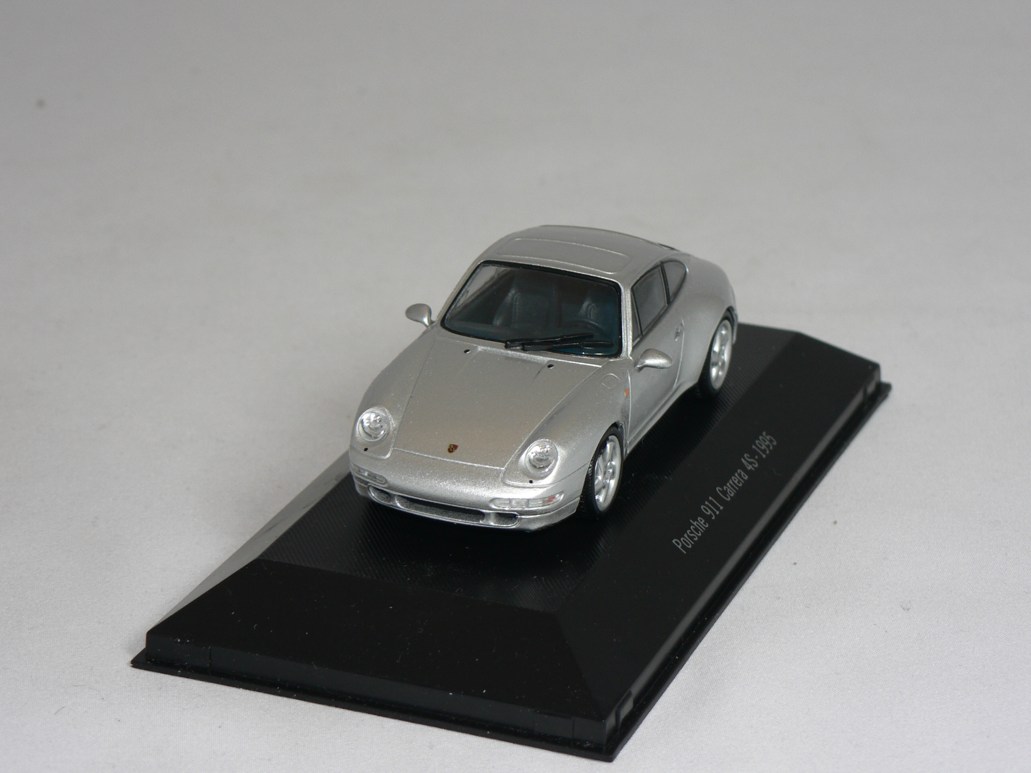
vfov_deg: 14.0
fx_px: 3157
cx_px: 516
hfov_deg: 18.5
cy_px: 386
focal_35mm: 106
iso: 80
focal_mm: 17.7
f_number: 3.2
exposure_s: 1/60
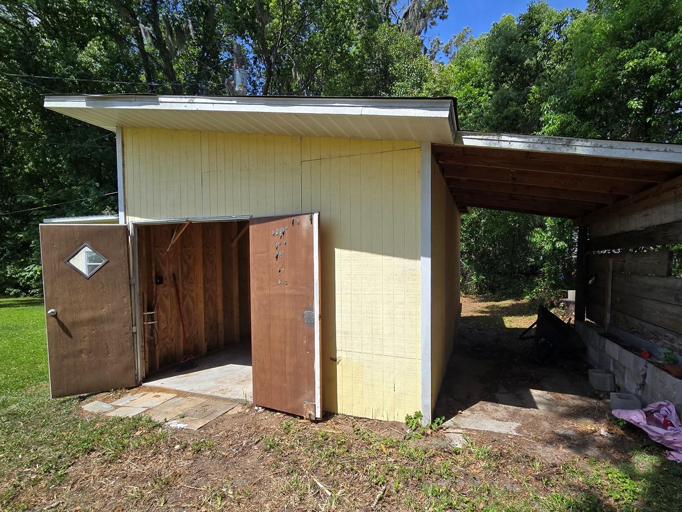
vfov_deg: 78.0
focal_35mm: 16
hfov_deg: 94.4
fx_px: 315
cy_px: 273
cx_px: 363
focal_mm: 2.2
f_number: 2.2
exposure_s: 1/1814
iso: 50
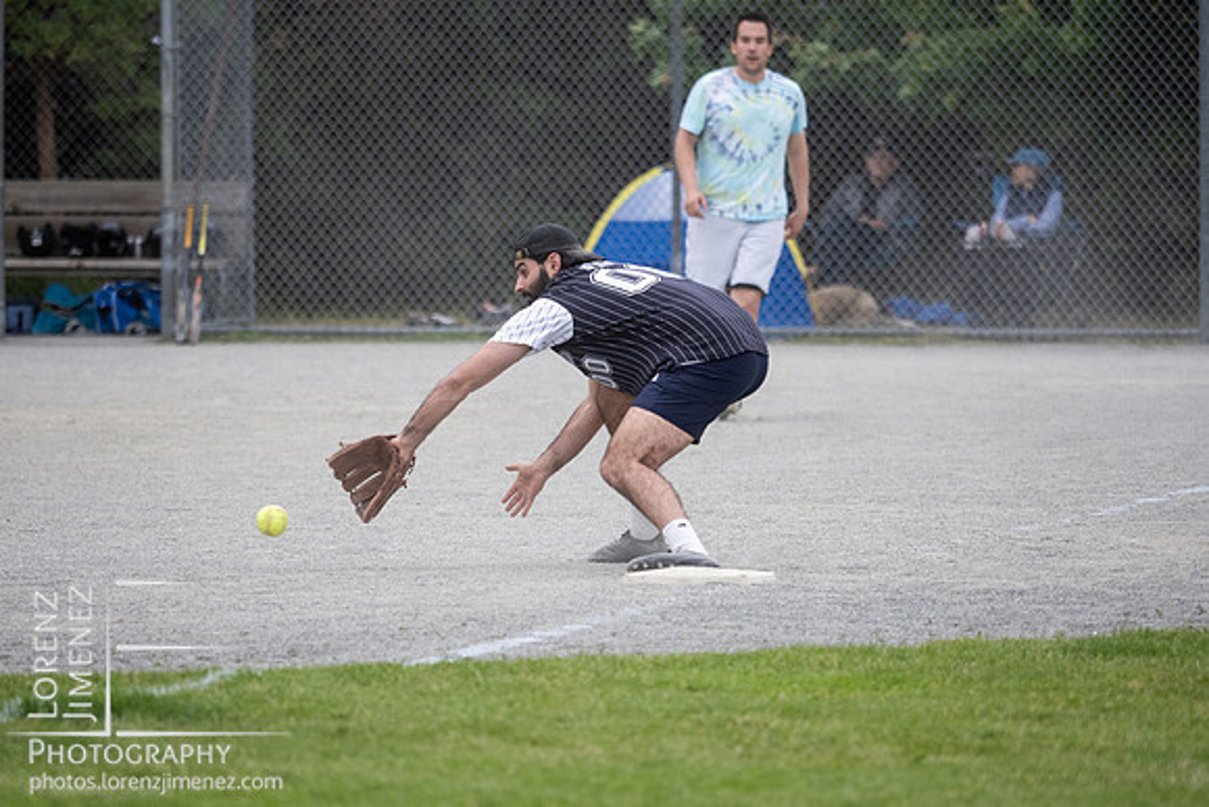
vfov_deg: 4.4
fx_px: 10481
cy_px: 454
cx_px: 604
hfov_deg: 6.6
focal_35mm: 312
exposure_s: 1/1600
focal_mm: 150
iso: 500
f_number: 2.8
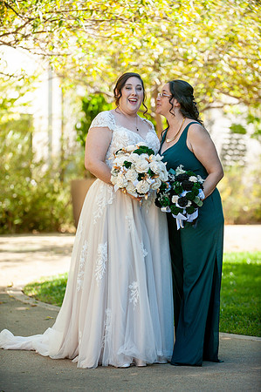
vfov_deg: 15.8
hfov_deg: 10.5
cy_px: 196
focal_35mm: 130
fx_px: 1417
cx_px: 130
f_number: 3.5
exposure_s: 1/1250
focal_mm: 130
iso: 400
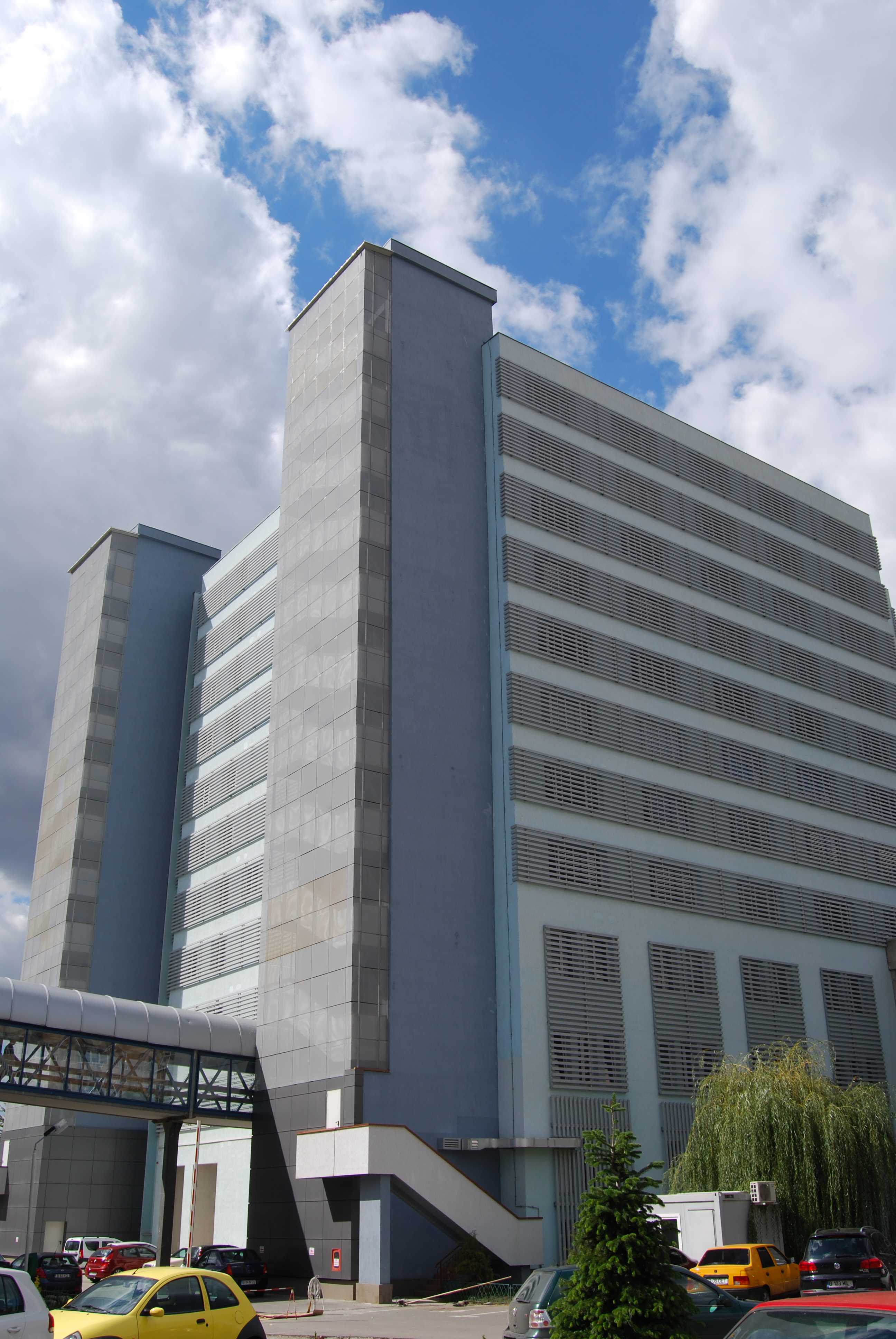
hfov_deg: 40.1
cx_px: 448
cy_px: 670
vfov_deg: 57.2
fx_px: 1228
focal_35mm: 33
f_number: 8
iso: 100
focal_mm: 22
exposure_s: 1/250
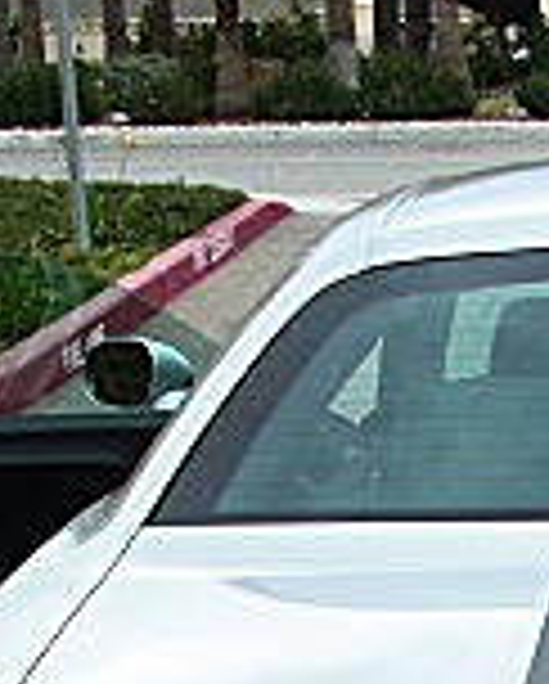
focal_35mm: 148
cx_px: 855
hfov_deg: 10.1
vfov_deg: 12.5
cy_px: 945
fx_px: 3000
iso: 50
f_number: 2.8
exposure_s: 1/400
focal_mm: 6.3
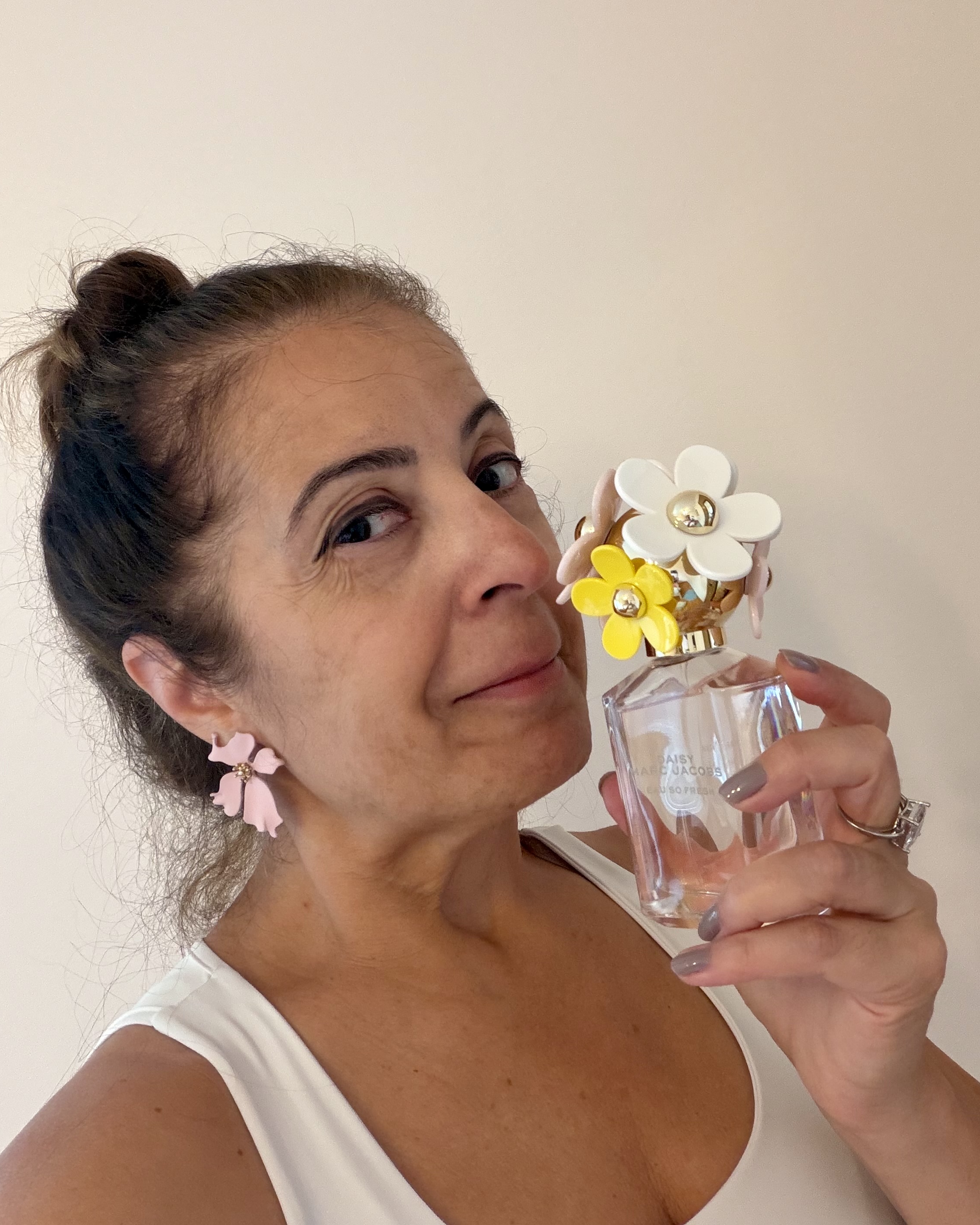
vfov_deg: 55.6
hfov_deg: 45.8
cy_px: 556
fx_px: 1160
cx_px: 498
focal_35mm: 32
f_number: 1.9
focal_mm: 2.71
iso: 250
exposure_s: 1/60
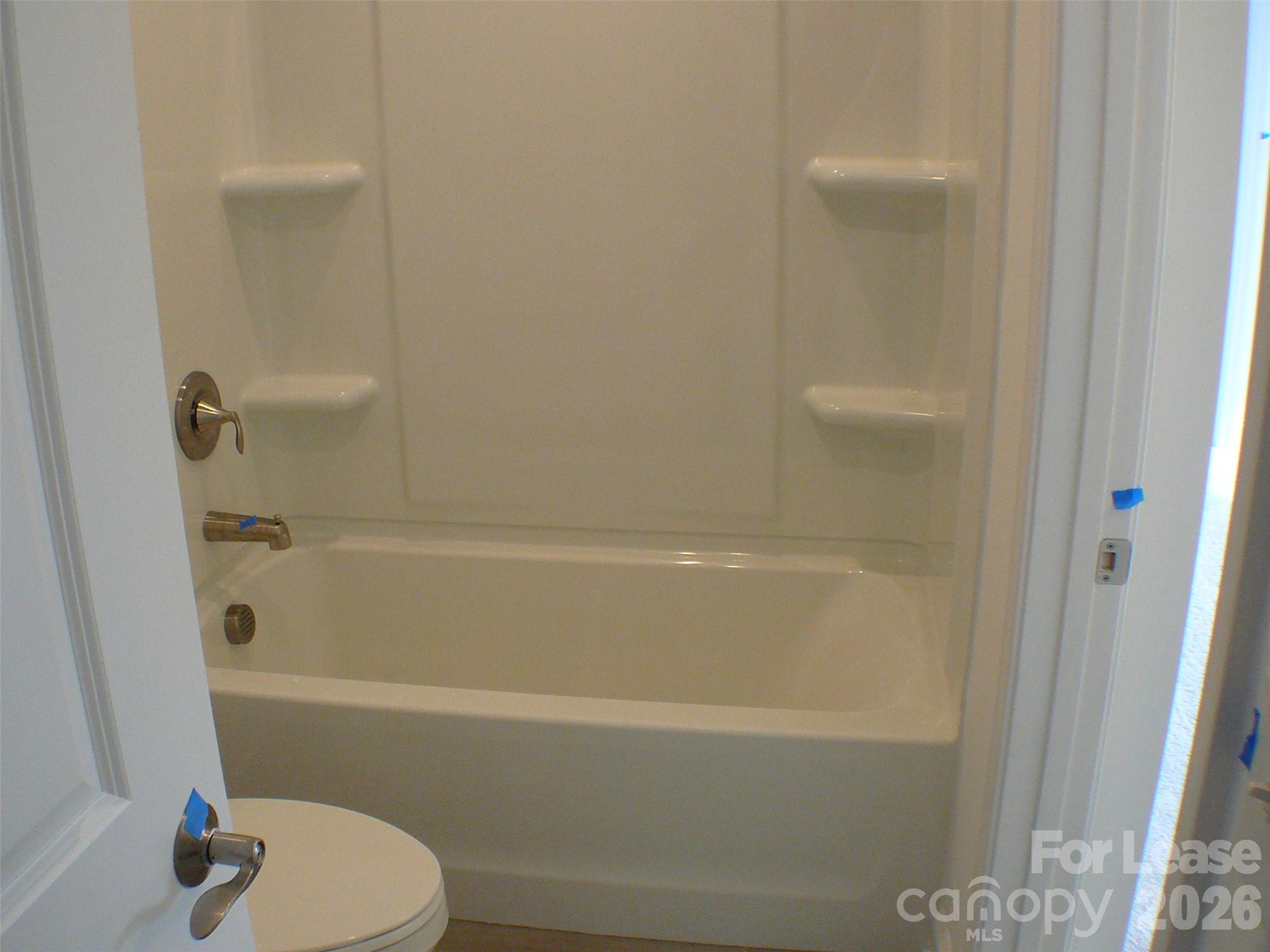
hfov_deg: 40.4
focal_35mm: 47
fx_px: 1724
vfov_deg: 30.9
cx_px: 635
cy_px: 476
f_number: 3.3
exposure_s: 1/80
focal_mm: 7
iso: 200
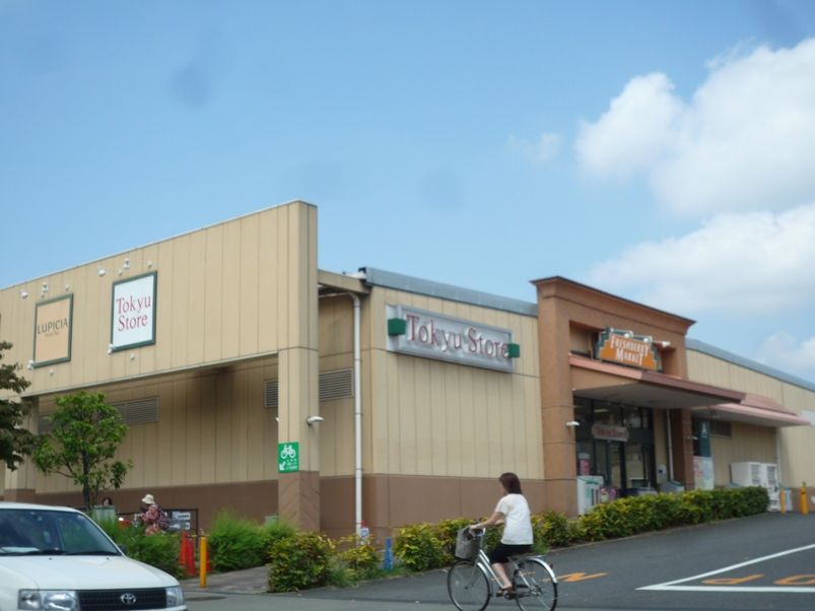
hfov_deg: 40.4
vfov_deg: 30.9
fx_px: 1106
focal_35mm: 47
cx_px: 408
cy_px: 306
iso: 100
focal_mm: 8.3
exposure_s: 1/800
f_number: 4.3
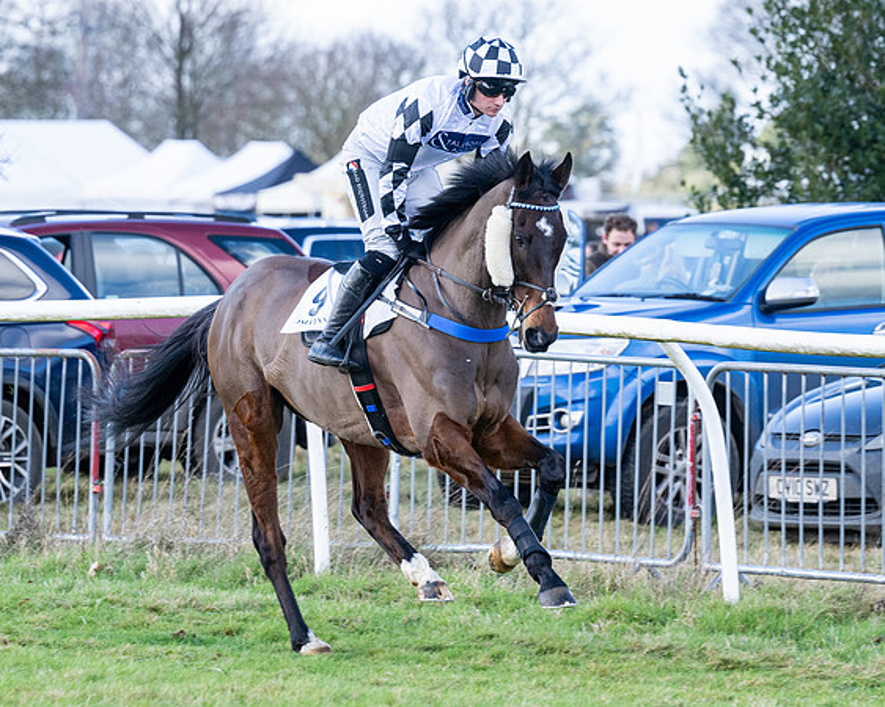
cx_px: 414
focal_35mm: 365
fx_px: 9551
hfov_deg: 5.3
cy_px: 349
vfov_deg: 4.2
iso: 400
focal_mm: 165
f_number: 4
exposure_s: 1/640
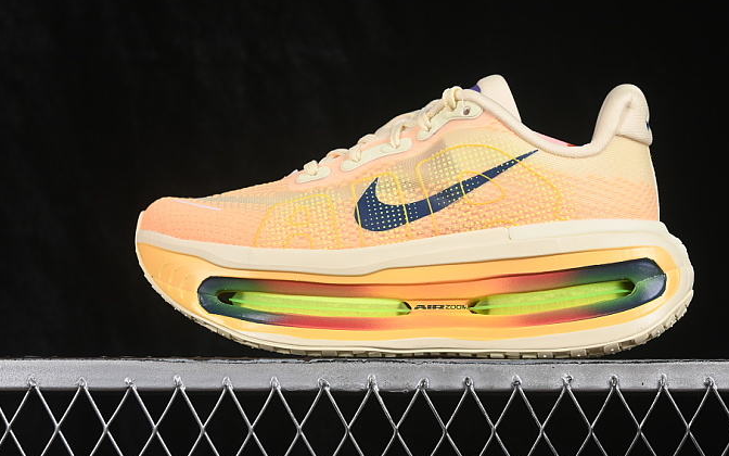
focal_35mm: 91
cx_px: 414
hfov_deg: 22.8
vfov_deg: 14.4
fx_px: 1808
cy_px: 180
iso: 160
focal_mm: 50
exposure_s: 1/80
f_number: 8
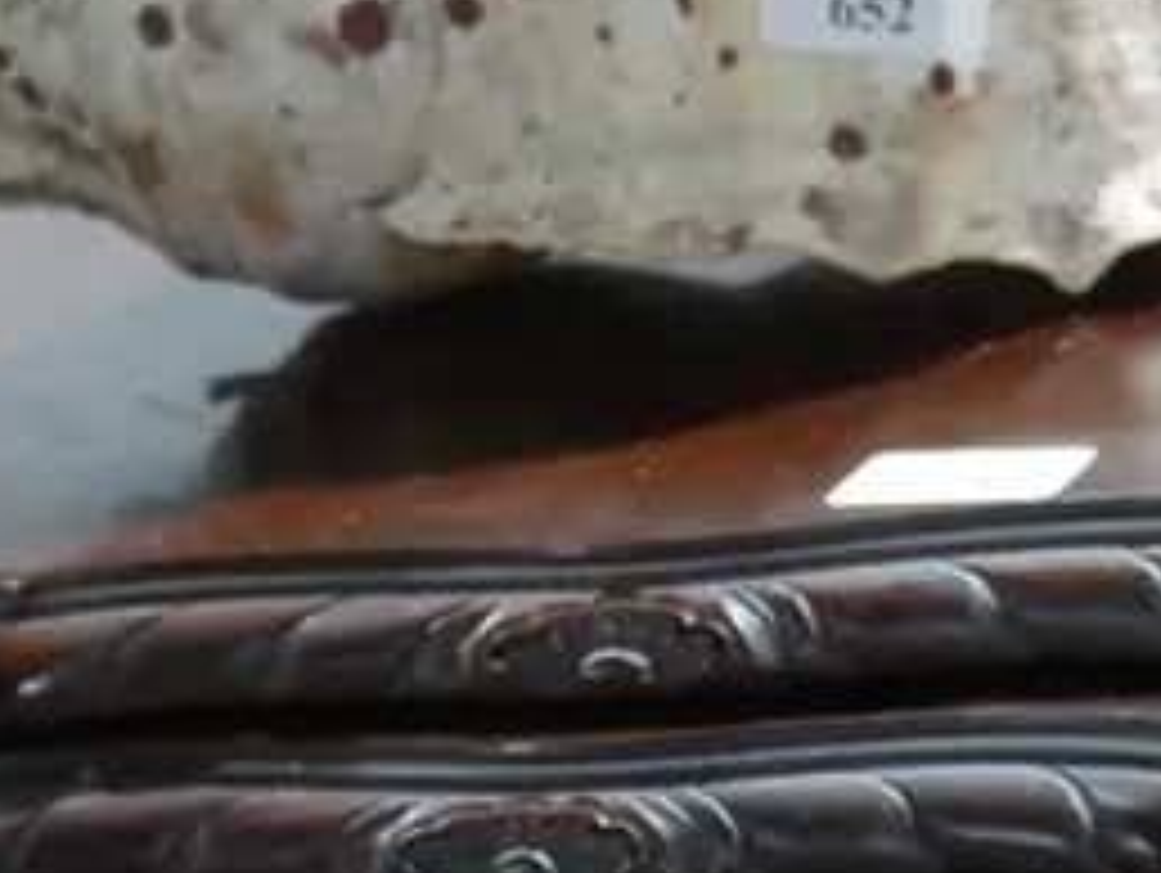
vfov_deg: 10.7
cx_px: 954
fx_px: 4532
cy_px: 1267
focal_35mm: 135
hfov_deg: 14.5
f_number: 4
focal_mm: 17
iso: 1600
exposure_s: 1/60
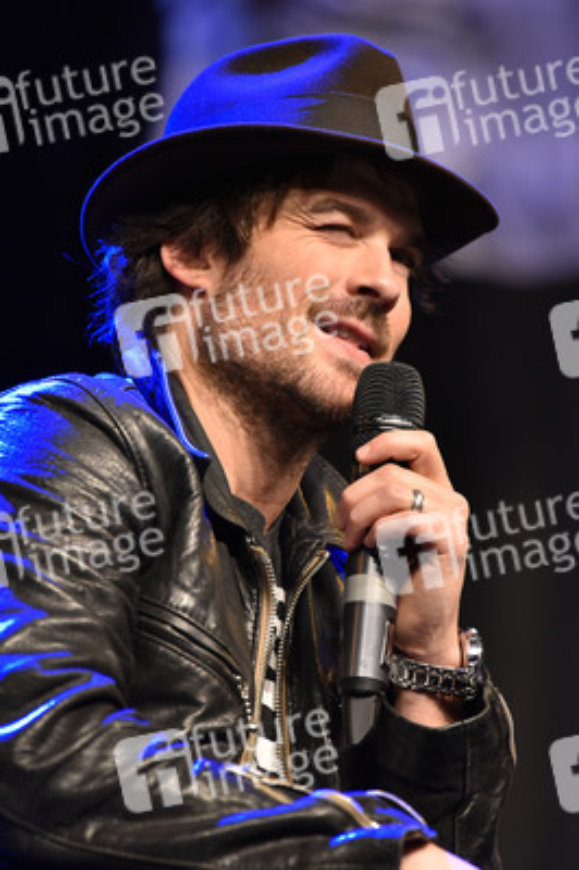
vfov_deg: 4.1
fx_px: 12082
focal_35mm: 500
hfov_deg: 2.7
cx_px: 290
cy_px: 435
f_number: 5.6
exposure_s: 1/100
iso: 3200
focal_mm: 500
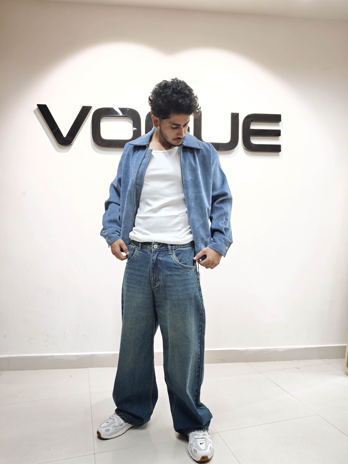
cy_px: 232
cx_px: 174
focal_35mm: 23
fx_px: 308
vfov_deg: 73.9
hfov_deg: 58.9
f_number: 1.67
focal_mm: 6.62
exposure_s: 1/50
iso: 100
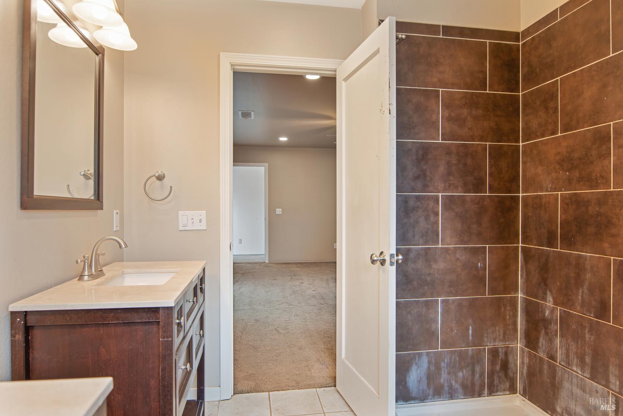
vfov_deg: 59.5
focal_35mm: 21
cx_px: 312
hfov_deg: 81.2
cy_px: 208
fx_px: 363
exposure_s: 1/25
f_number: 2.8
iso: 100
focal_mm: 14
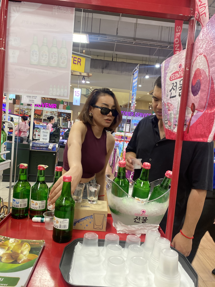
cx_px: 108
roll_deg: -4.4
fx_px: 215
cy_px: 144
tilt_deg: -3.1
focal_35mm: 26
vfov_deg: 67.3
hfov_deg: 53.1
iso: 160
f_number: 1.8
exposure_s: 1/50
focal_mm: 4.25
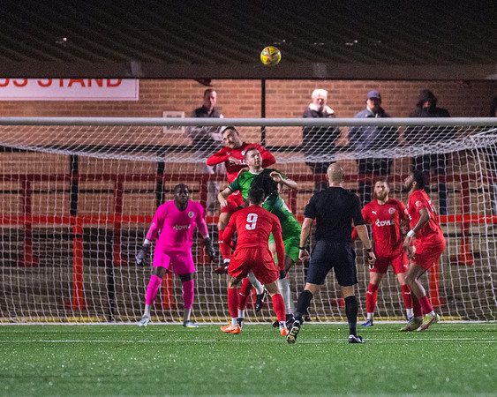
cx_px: 318
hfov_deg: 3.3
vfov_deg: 2.6
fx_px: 8672
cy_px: 198
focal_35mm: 590
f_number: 2.8
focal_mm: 270
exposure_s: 1/800
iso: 8000
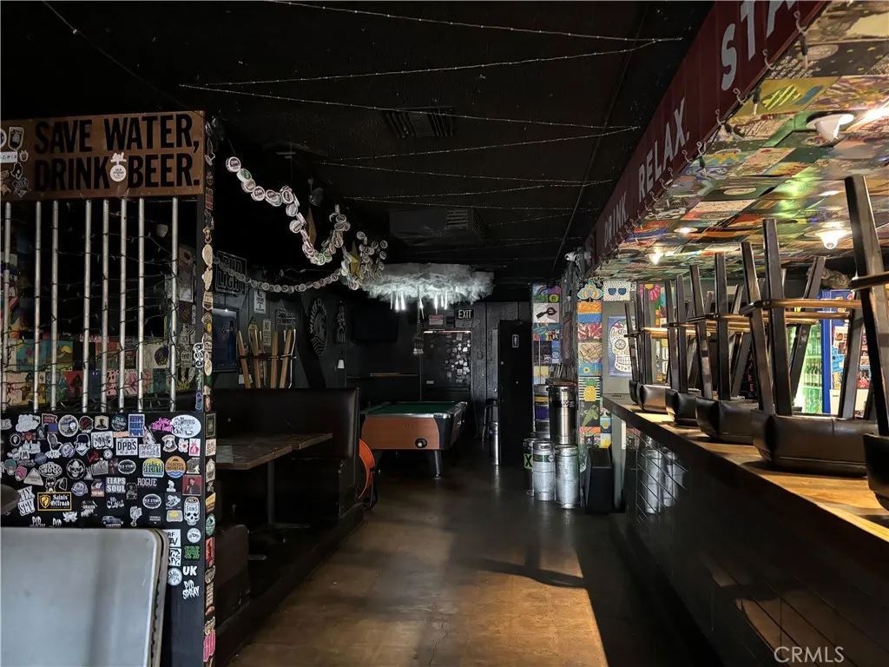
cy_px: 334
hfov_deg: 67.3
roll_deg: -0.7
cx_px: 444
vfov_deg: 53.1
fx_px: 668
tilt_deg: +1.9
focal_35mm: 26
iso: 1000
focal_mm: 5.96
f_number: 1.6
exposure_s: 1/30
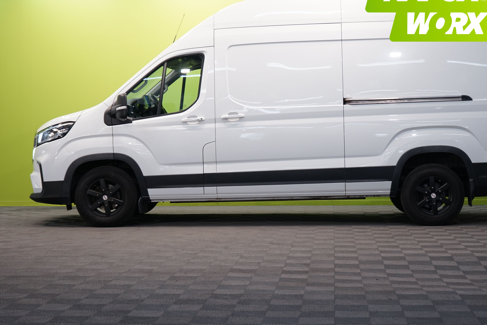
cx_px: 283
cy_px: 139
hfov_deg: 29.6
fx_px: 920
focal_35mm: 68
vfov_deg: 20.0
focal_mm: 58
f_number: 5
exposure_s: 1/60
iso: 640
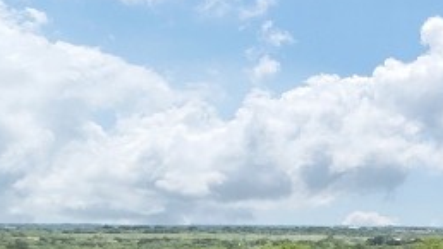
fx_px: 1210
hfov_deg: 16.3
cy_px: 457
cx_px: 872
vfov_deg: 10.9
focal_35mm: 103
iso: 100
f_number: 2.8
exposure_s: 1/1500
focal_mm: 8.38
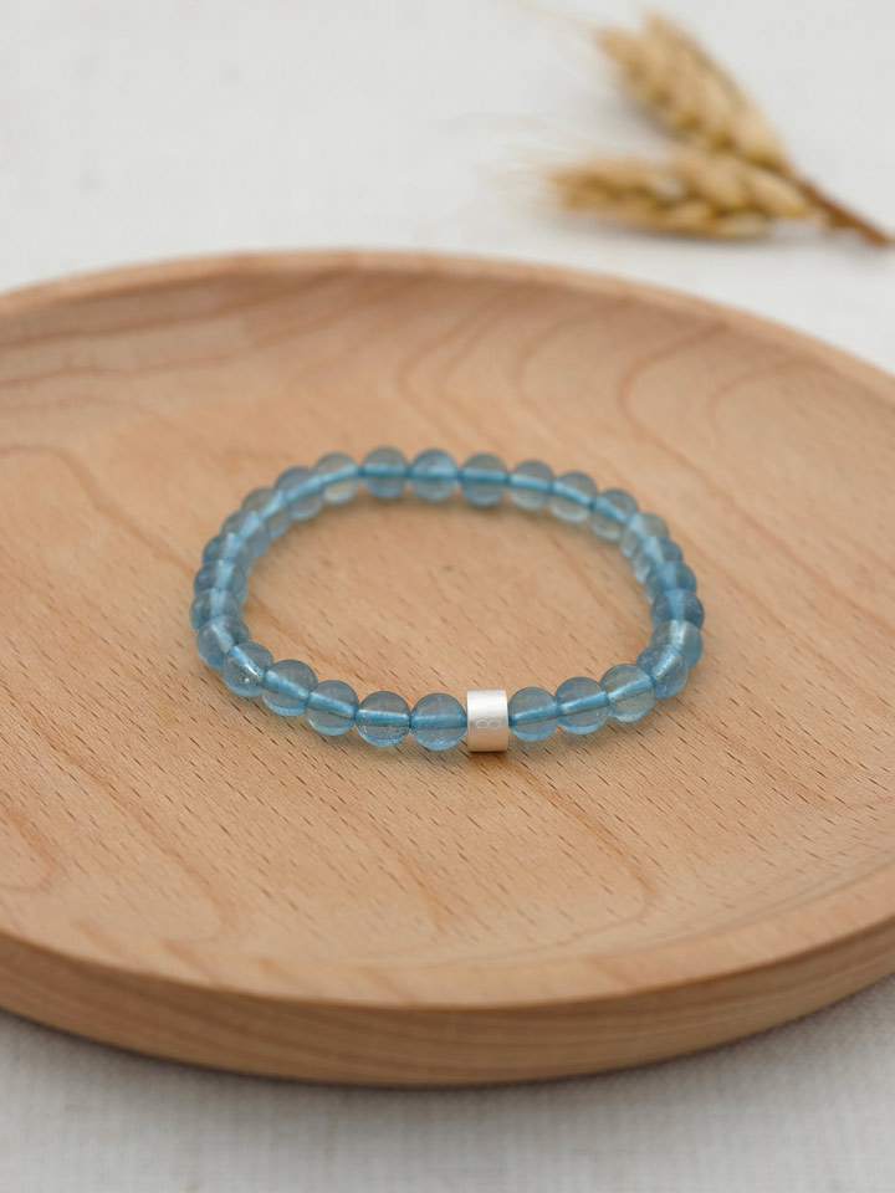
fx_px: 2930
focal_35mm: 85
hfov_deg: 17.4
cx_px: 448
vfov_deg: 23.0
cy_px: 596
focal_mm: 22.48
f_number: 16
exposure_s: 1/137
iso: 50
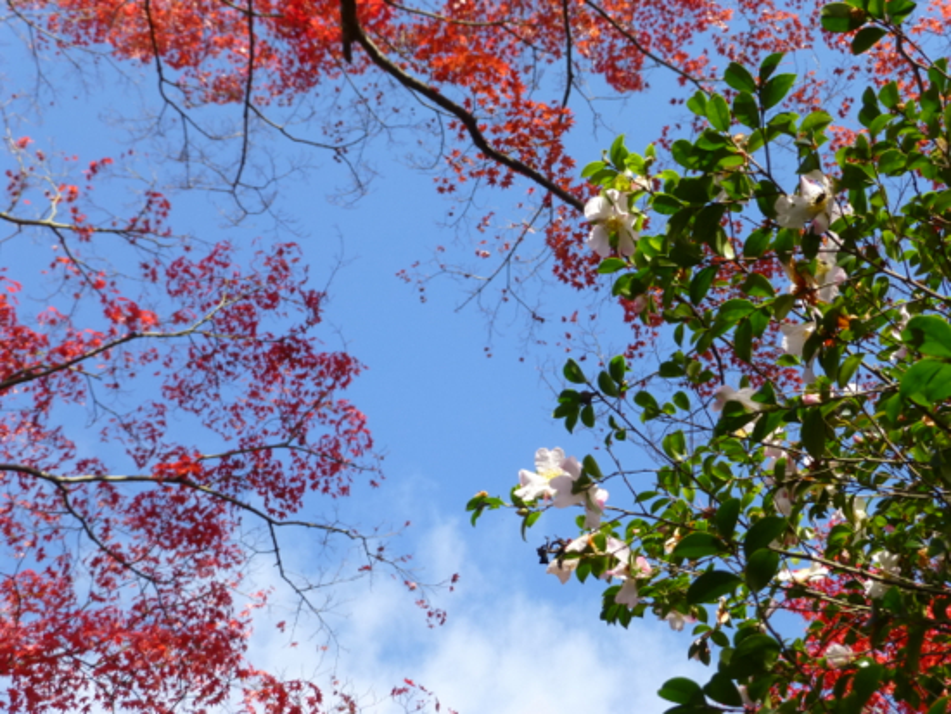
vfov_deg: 25.2
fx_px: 1594
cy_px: 357
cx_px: 476
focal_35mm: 58
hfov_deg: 33.2
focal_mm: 10.3
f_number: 4.7
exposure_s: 1/250
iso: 100
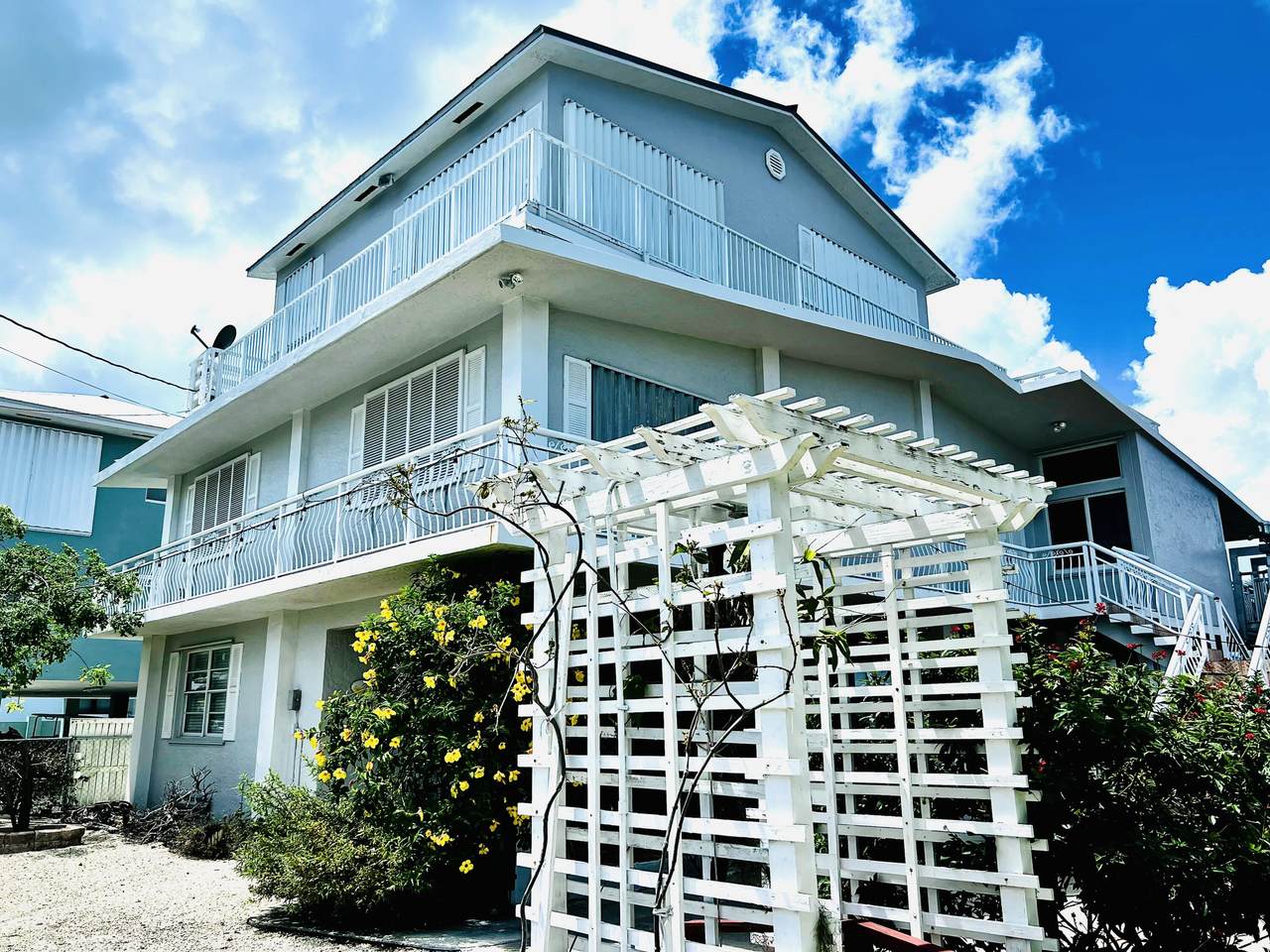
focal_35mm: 26
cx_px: 635
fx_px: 954
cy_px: 476
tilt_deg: +13.8
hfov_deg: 67.3
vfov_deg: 53.1
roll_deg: +0.8
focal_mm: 5.7
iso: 50
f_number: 1.5
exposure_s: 1/5319
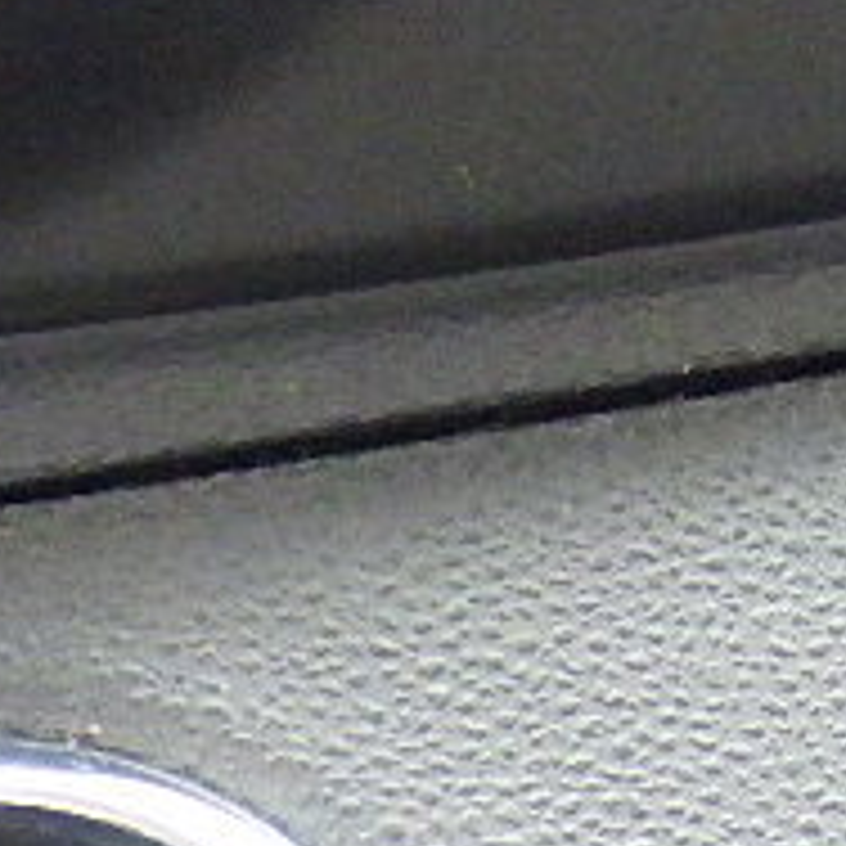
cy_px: -567
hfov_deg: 6.7
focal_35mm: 253
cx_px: 1584
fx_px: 6996
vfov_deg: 6.8
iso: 1000
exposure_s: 1/80
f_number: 4.2
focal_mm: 7.5
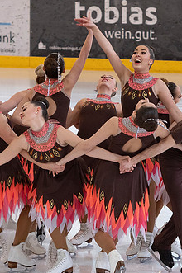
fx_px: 3366
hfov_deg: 3.1
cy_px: 136
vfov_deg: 4.7
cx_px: 107
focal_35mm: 443
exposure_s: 1/320
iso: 640
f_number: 4
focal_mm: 112
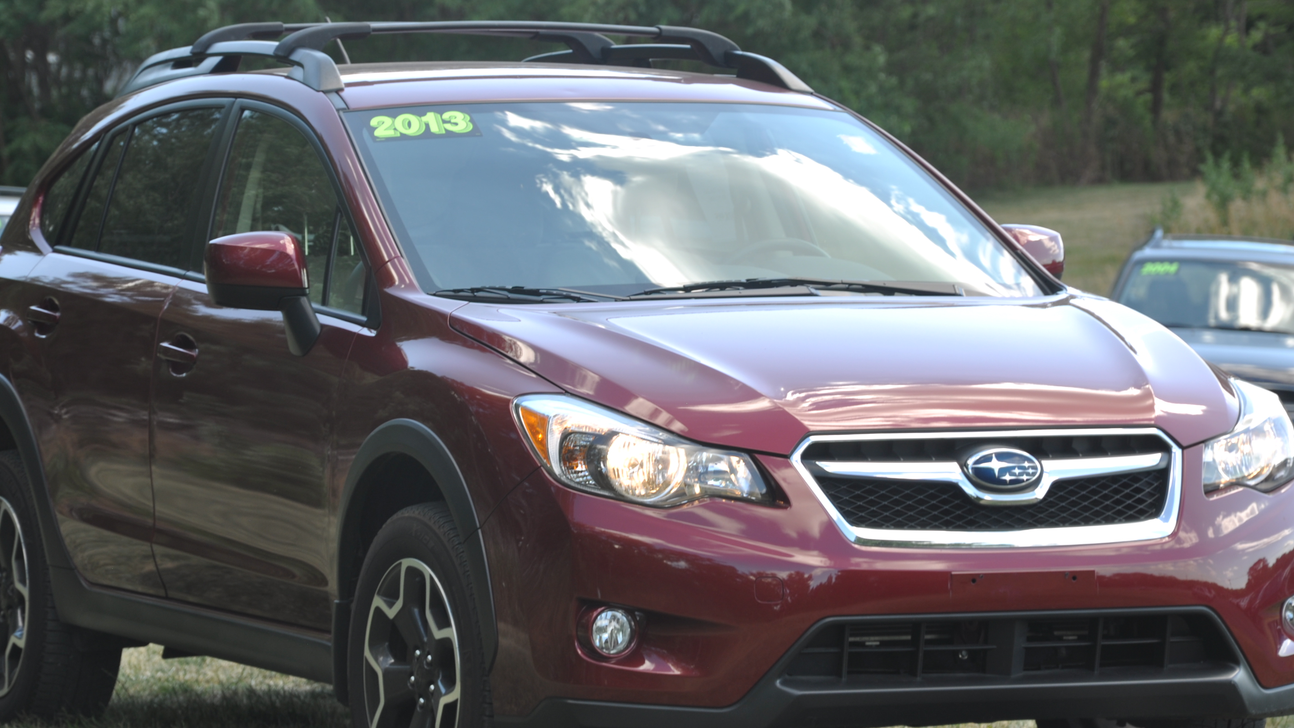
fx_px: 6403
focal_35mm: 187
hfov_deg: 11.5
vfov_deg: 6.5
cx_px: 652
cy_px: 383
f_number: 5.6
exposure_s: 1/80
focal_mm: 105
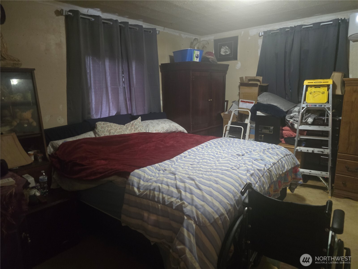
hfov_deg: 73.9
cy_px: 134
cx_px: 179
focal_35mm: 23
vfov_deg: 58.9
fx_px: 238
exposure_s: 1/40
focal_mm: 6.3
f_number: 1.7
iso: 1250
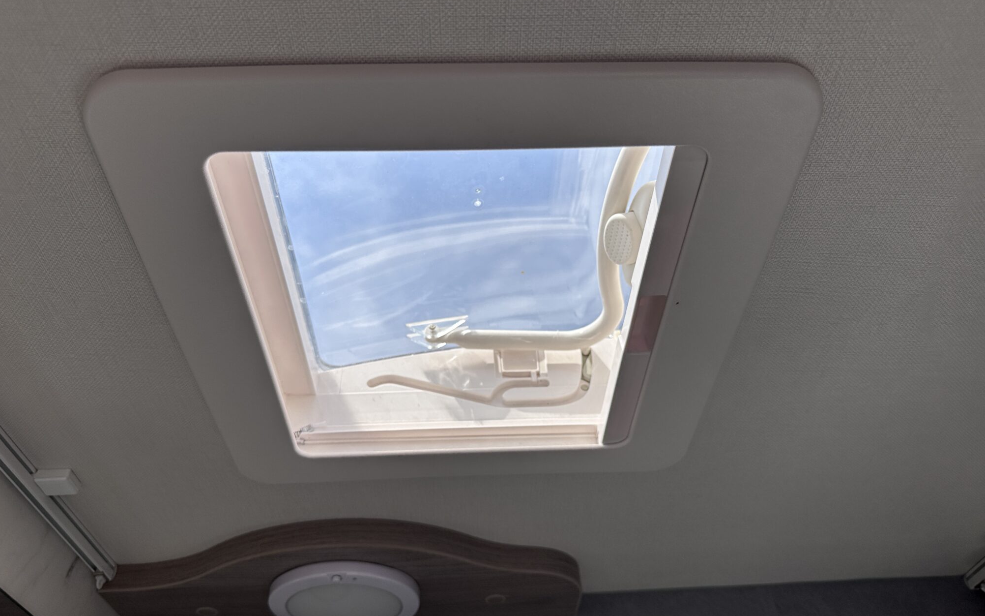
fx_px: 698
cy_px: 316
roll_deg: +2.6
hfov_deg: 70.4
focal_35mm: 26
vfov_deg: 47.6
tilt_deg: +42.1
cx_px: 492
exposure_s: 1/1517
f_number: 1.78
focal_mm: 6.86
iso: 80
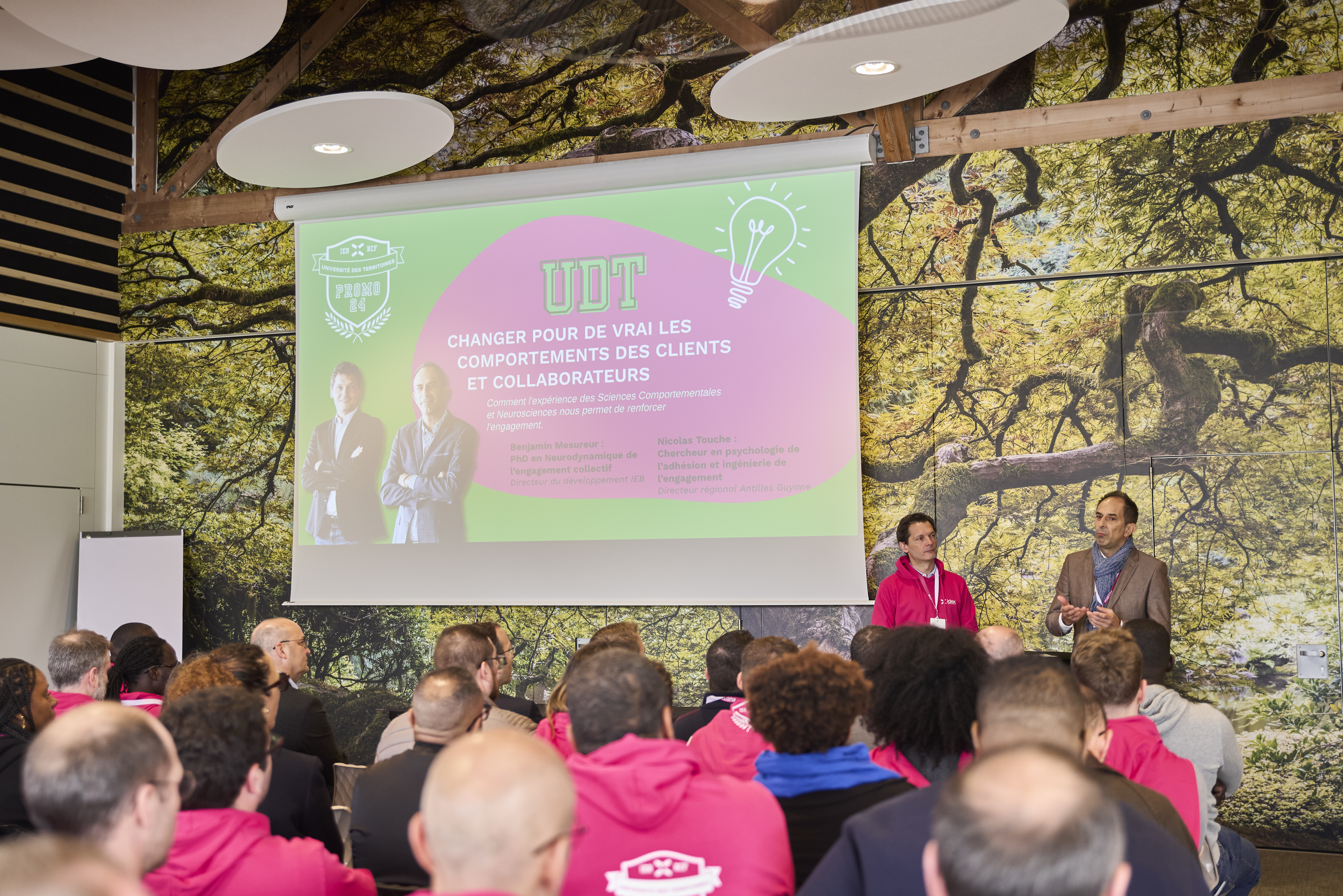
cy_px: 448
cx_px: 672
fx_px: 1679
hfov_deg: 43.6
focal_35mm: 45
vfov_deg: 29.9
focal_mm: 45
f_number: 2.8
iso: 800
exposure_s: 1/100
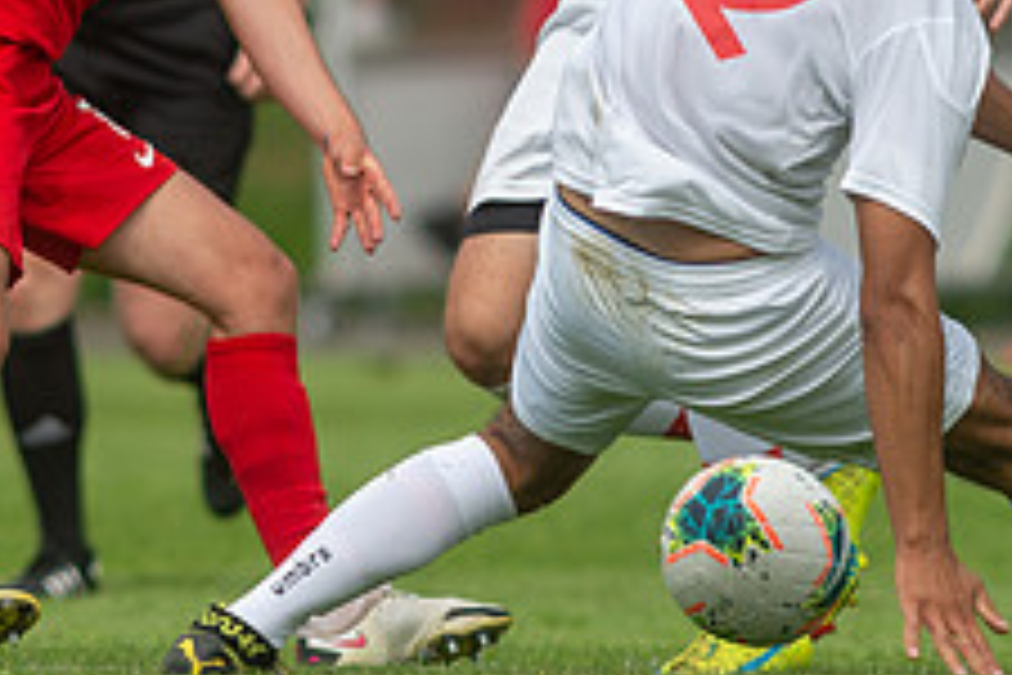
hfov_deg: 1.8
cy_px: -45
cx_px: 292
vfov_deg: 1.2
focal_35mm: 1131
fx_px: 31791
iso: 320
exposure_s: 1/1250
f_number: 4
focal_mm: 420
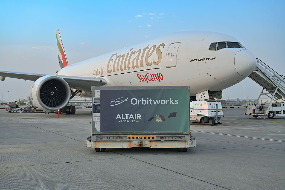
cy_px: 95
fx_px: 317
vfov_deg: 33.4
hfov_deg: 48.4
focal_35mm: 40
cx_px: 142
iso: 160
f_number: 5.6
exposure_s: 1/160
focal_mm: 40
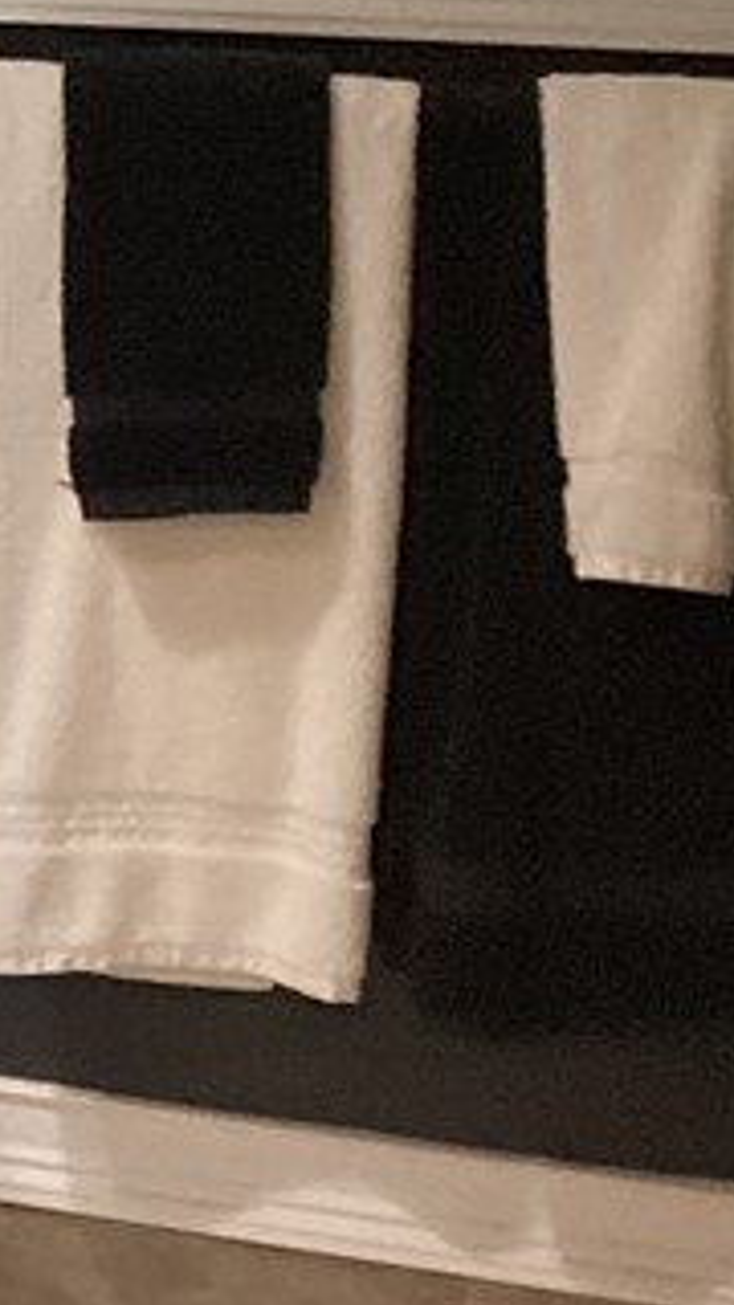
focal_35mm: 108
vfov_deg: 19.4
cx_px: -1252
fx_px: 3737
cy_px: 69
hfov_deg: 9.5
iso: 160
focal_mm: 3.3
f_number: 2.4
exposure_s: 1/60
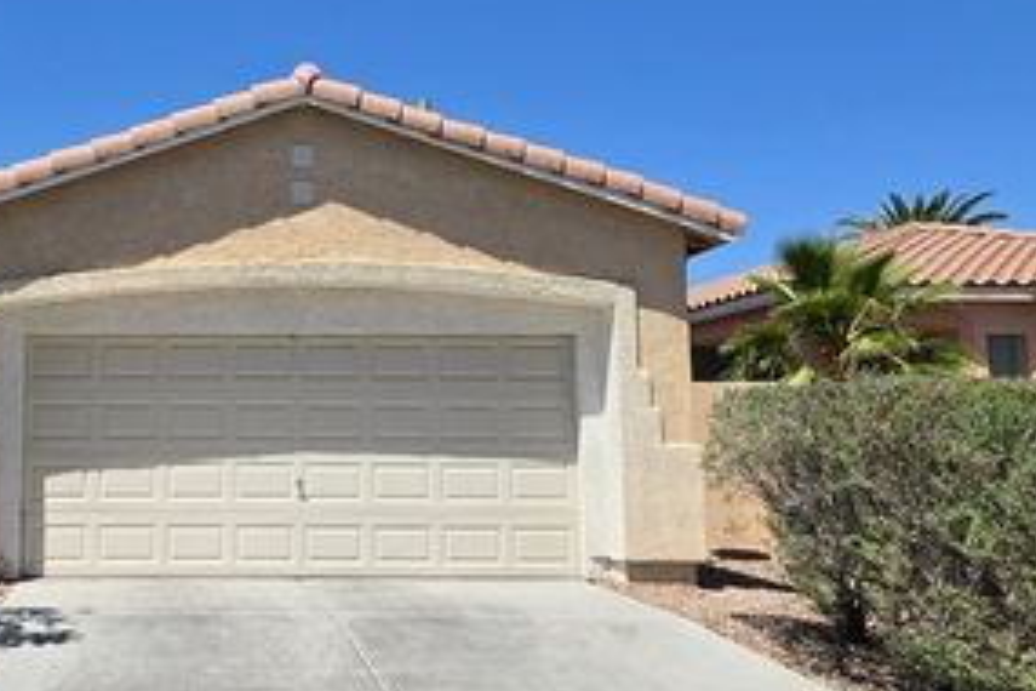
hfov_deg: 43.4
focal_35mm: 42
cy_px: 366
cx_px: 156
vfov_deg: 31.9
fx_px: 1209
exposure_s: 1/947
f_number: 1.7
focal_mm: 6.3
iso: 12
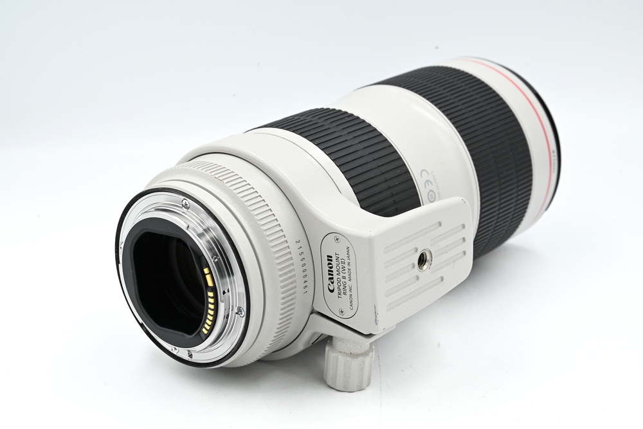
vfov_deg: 20.0
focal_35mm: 68
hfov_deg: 29.7
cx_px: 322
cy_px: 214
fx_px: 1215
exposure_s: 1/15
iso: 100
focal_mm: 68
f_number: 14
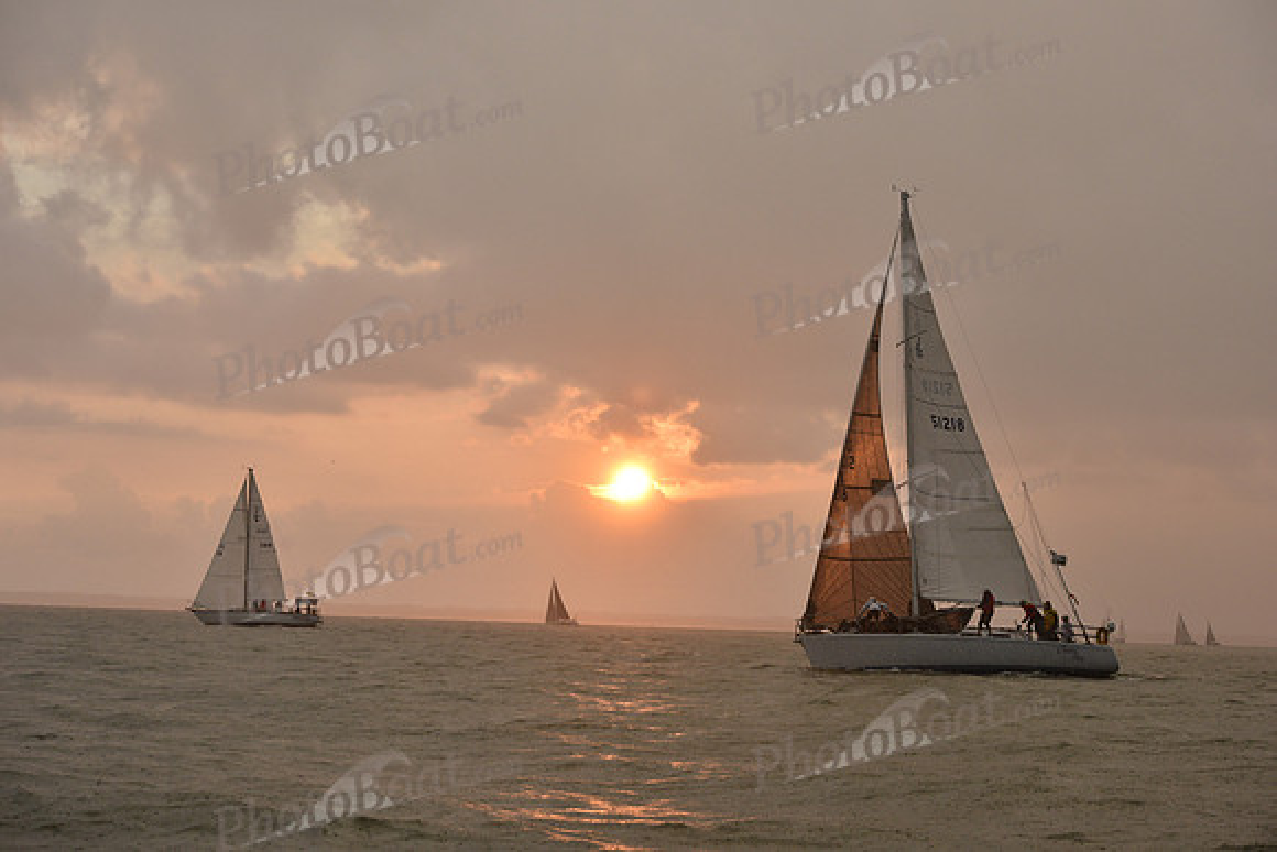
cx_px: 638
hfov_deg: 28.8
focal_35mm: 70
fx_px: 2484
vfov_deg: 19.5
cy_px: 426
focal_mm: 70
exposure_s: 1/500
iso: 400
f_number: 7.1
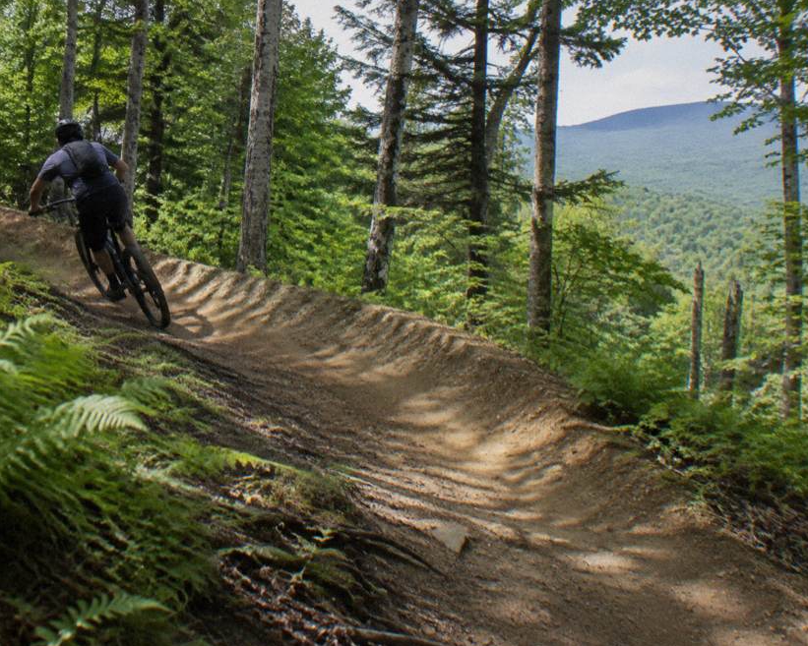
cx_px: 334
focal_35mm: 40
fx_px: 957
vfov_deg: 37.3
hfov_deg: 45.6
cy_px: 324
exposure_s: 1/400
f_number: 7.1
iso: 640
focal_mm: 35
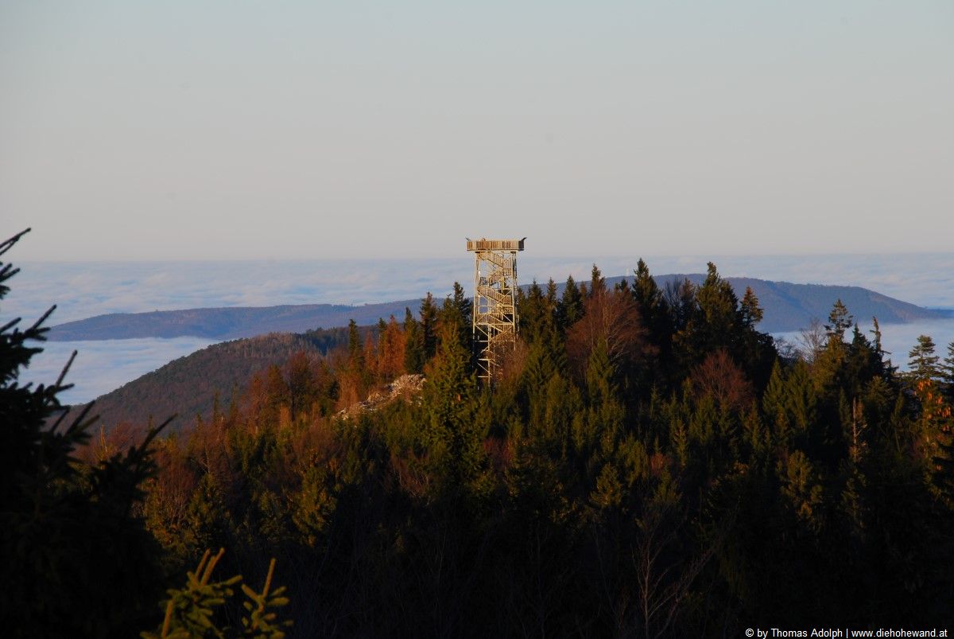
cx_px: 477
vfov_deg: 5.9
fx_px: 6168
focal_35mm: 232
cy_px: 320
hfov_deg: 8.8
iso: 200
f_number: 13
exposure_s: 1/80
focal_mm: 155
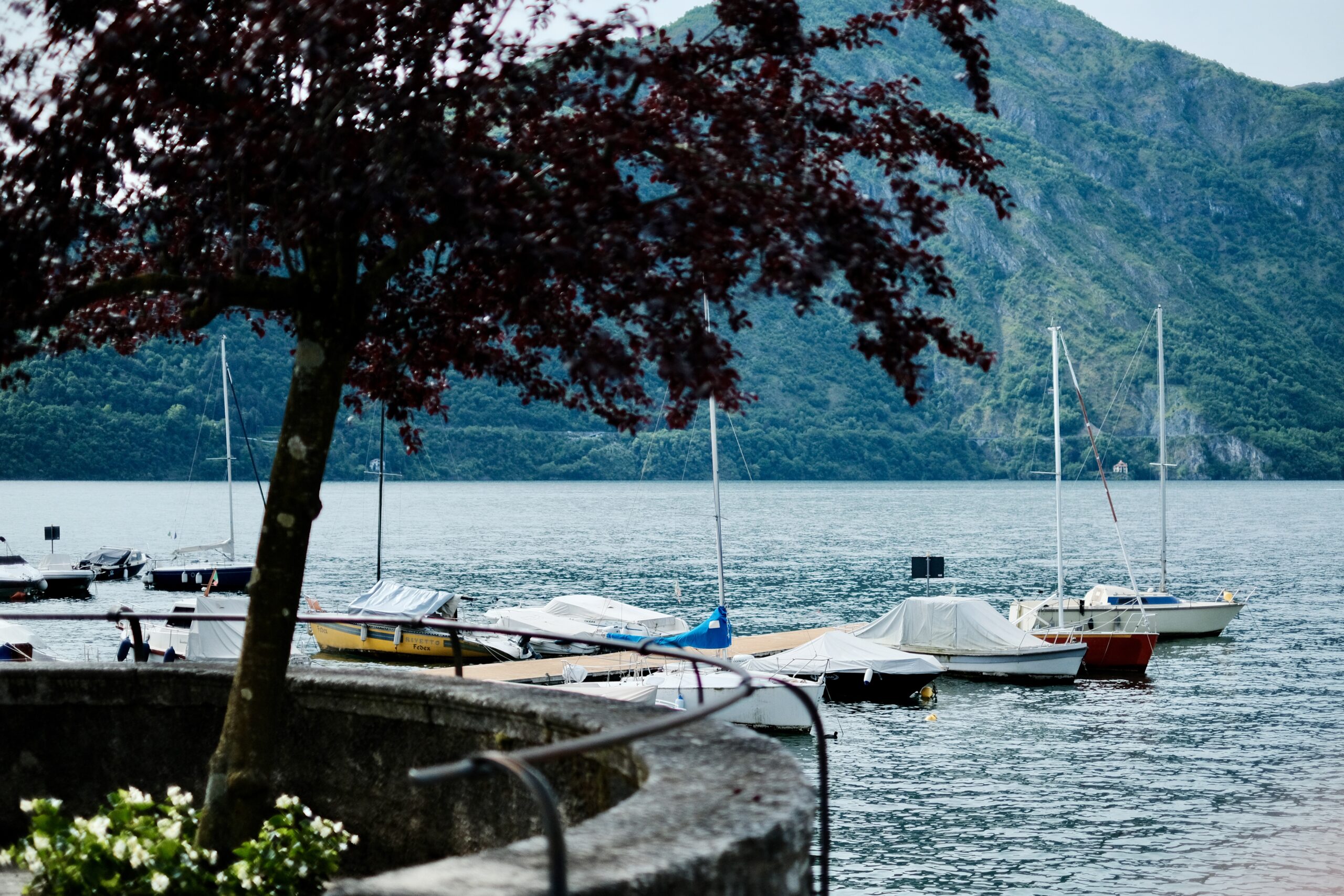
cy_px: 448
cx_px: 672
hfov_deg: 37.5
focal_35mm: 53
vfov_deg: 25.5
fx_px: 1979
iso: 800
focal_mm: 35
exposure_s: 1/23000
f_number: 1.4
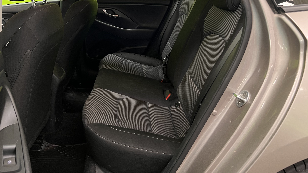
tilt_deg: -18.2
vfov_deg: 37.4
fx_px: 253
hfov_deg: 62.6
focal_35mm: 31
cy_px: 59
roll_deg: +2.5
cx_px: 143
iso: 320
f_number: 1.5
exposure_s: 1/50
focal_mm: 5.7
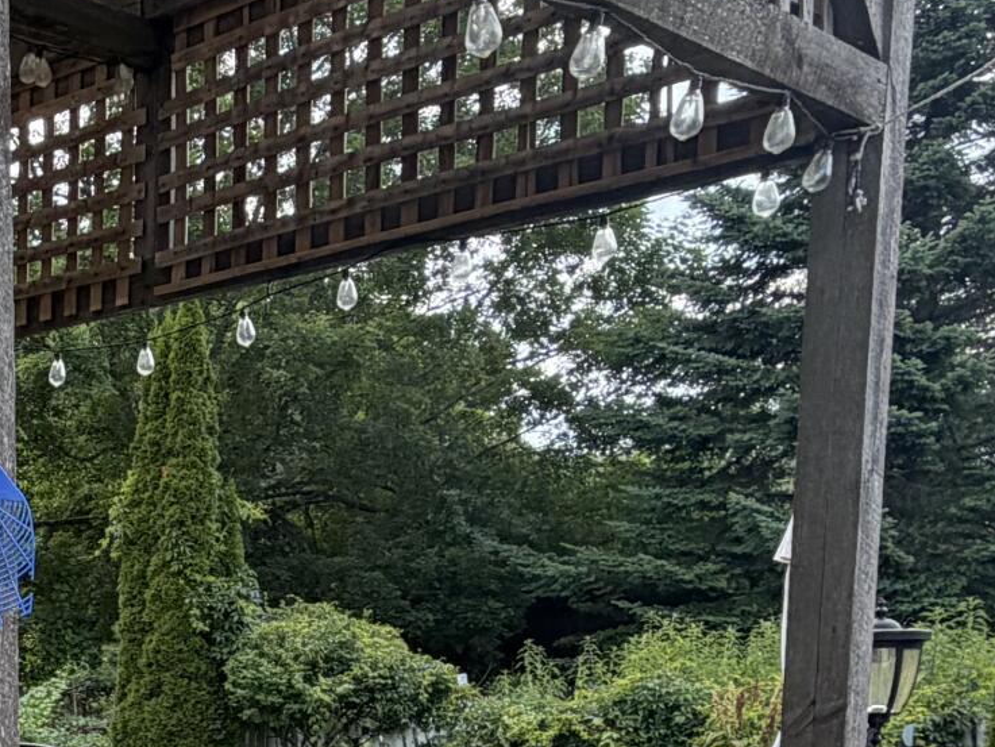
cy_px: 874
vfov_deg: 23.6
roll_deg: +1.5
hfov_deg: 29.3
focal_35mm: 57
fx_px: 1639
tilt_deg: -6.6
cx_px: -186
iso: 40
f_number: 2.2
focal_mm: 2.22
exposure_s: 1/204
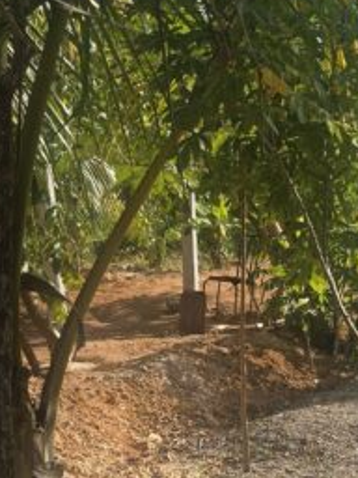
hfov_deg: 15.8
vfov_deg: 19.3
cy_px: 659
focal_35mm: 92
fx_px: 1269
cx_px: 345
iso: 12
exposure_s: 1/657
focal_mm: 6.3
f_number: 1.7
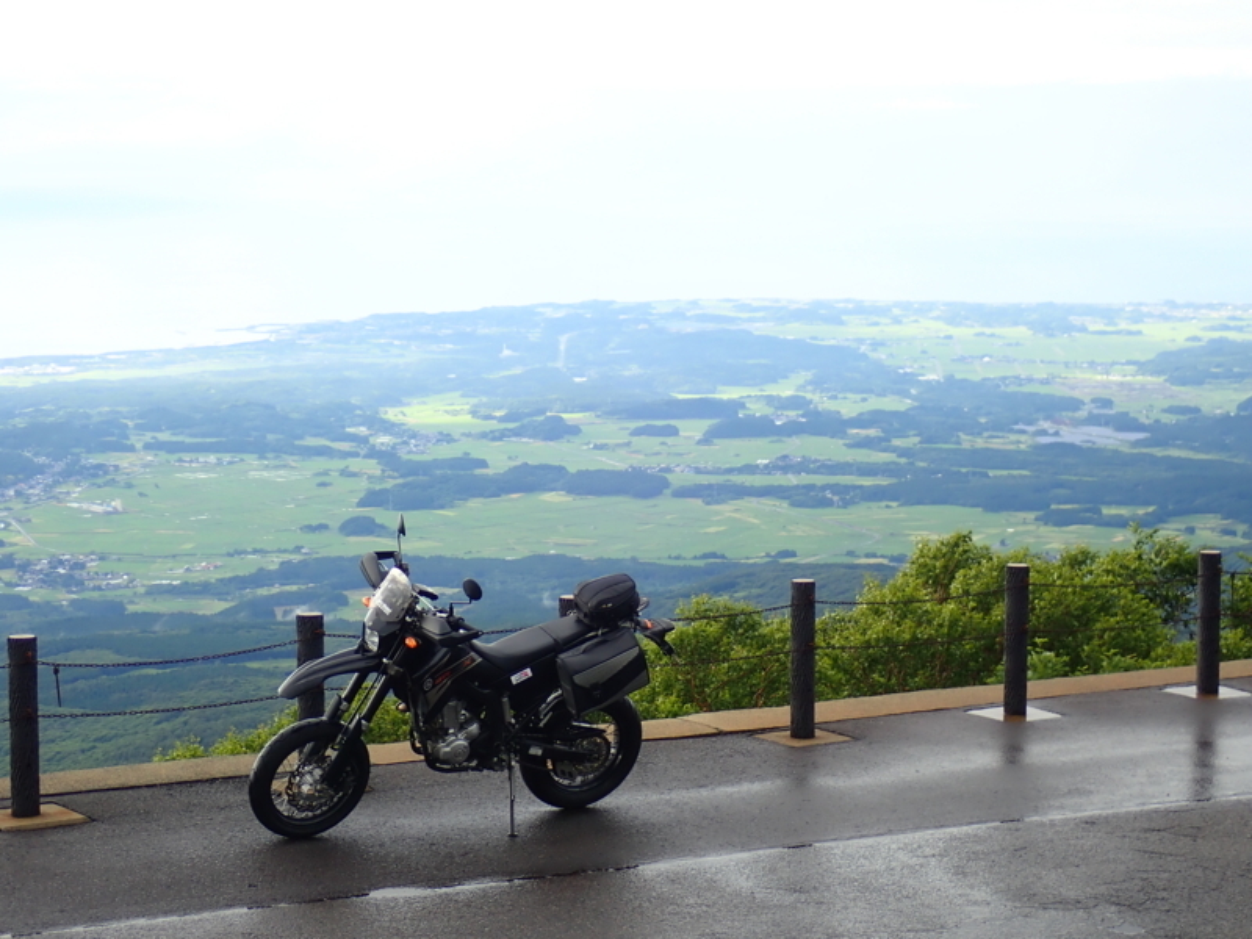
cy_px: 470
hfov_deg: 24.4
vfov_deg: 18.4
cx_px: 626
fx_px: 2893
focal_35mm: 80
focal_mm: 14.41
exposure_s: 1/160
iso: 100
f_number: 4.4
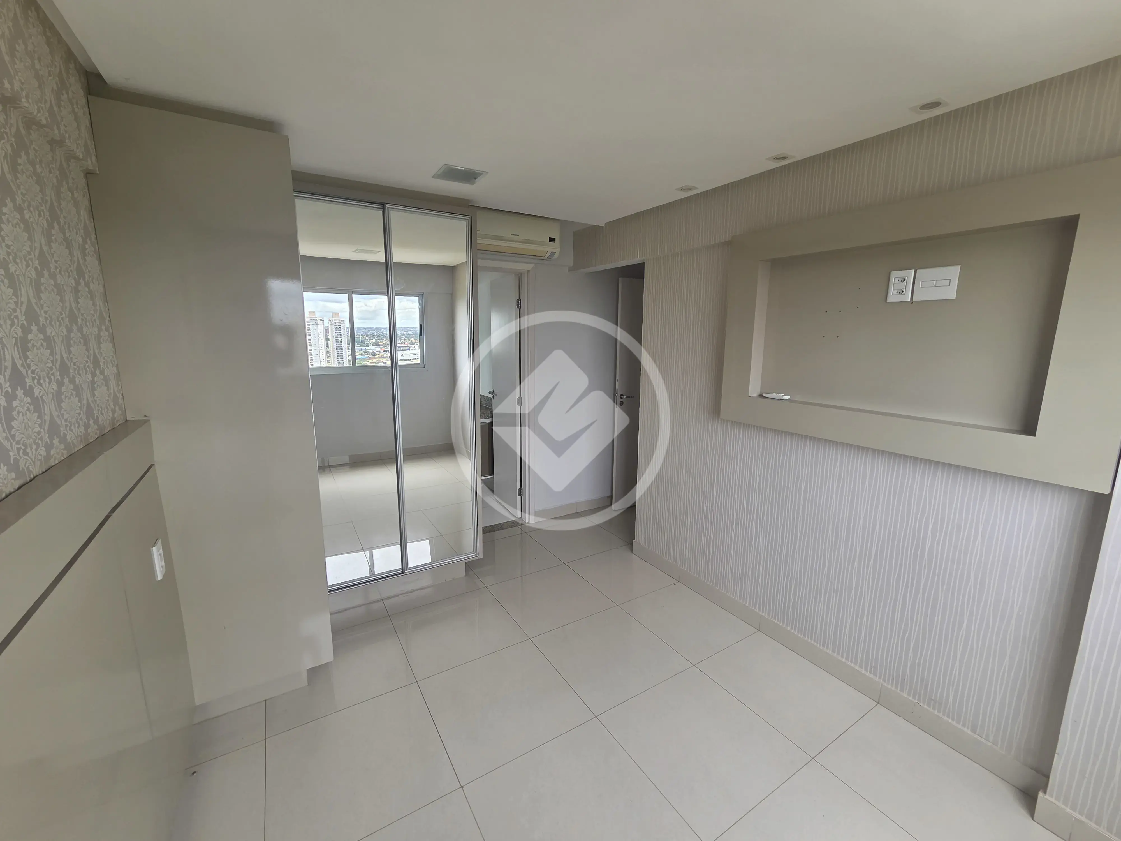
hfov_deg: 106.2
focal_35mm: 13
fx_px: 421
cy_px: 420
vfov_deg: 89.9
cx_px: 560
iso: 50
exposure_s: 1/144
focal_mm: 2.2
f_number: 2.2
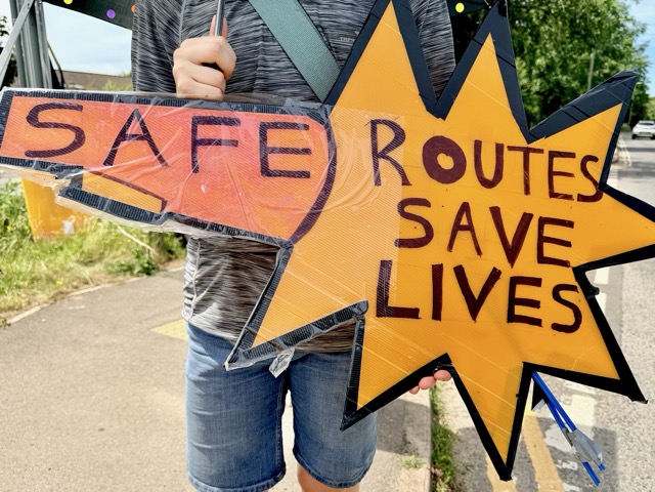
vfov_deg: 56.8
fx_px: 454
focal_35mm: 24
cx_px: 328
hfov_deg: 71.6
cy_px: 246
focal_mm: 6.76
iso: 80
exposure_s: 1/2703
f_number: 1.78
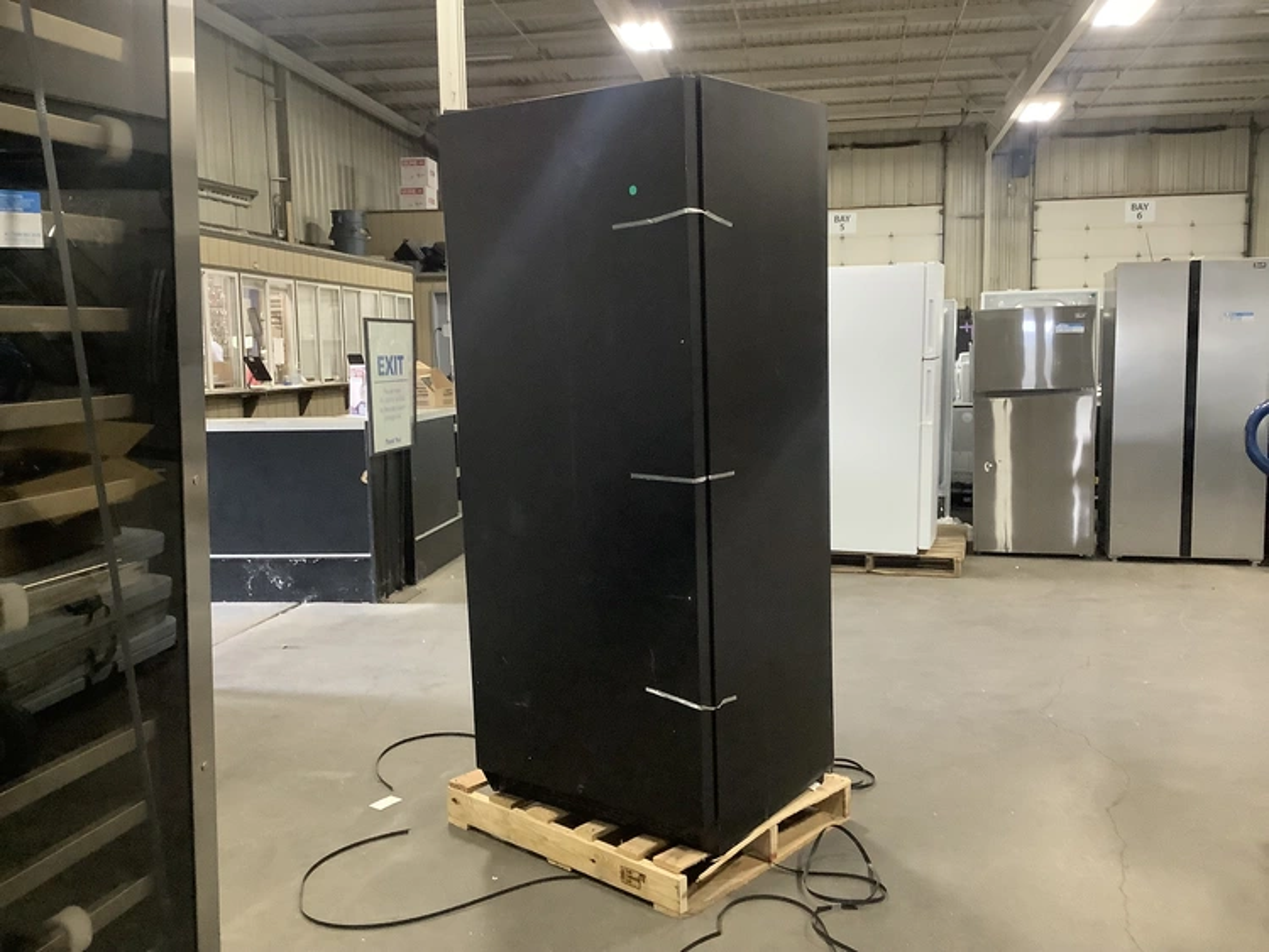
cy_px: 476
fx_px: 1137
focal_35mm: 31
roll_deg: +0.5
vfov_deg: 45.5
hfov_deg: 58.3
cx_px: 634
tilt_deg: -7.9
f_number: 2.4
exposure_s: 1/40
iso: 320
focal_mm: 3.3
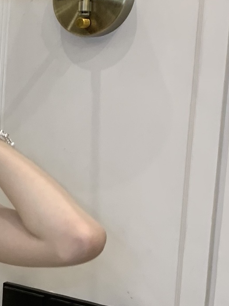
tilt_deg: -3.8
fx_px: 794
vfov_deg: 21.7
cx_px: -163
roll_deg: -1.8
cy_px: 182
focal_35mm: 90
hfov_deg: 14.7
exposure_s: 1/50
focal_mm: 4.25
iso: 80
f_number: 1.8
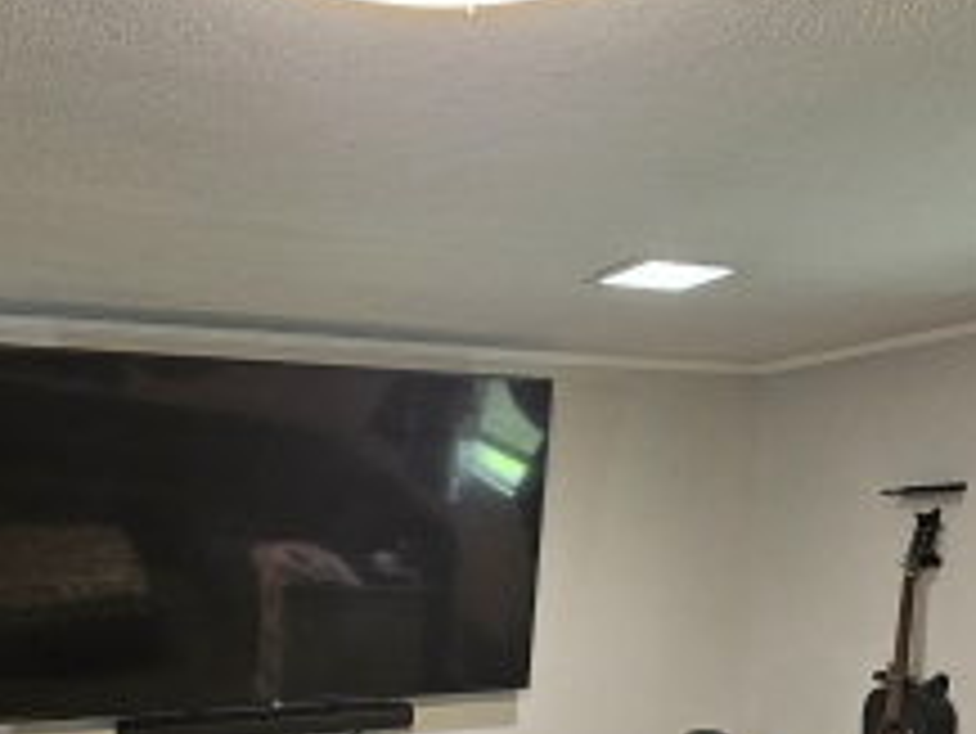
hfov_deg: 46.8
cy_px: 775
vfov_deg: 32.4
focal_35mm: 40
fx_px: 1128
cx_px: 488
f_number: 2.2
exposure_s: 1/60
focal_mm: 2.2
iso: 320
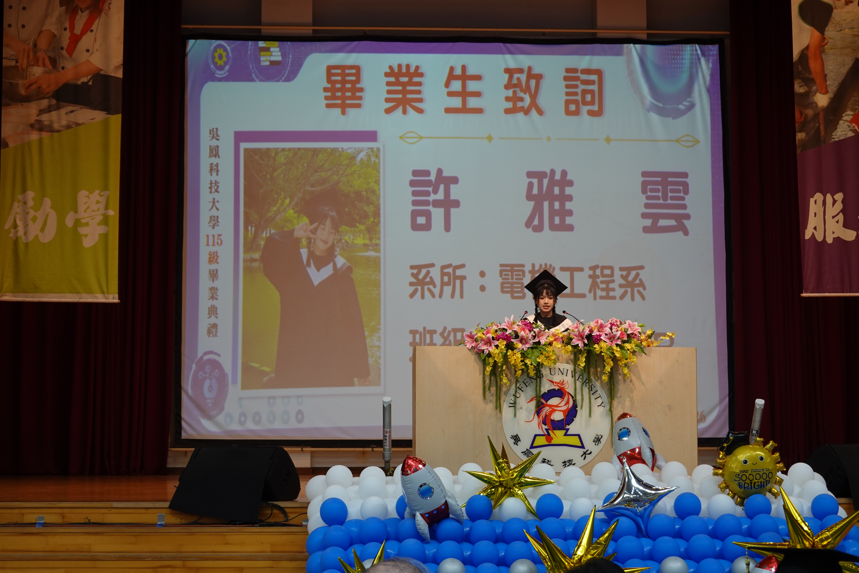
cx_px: 430
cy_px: 286
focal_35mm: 66
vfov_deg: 20.6
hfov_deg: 30.5
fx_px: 1575
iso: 400
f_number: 4
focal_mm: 24.35
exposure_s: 1/80
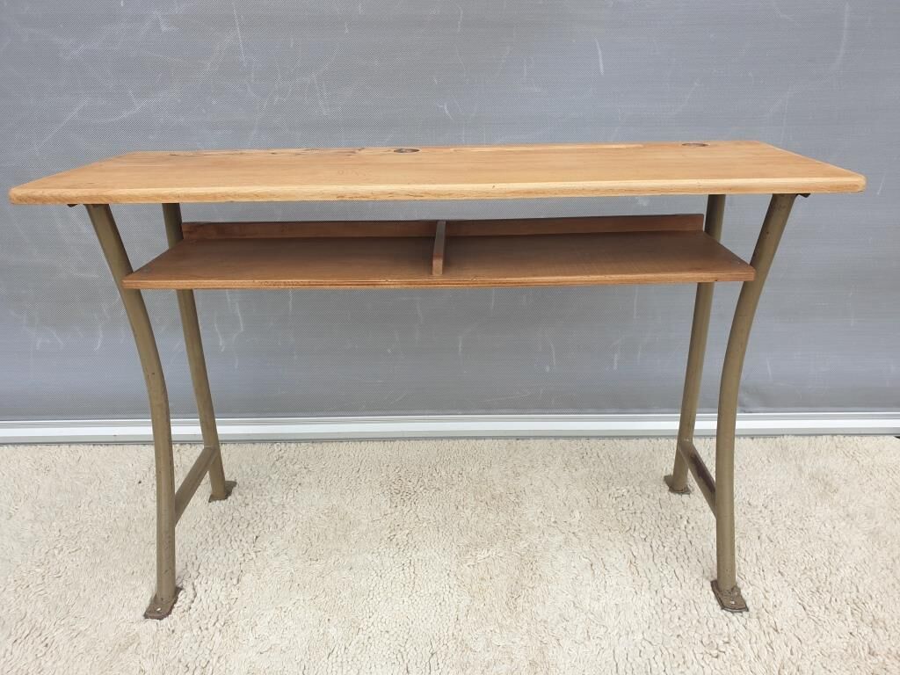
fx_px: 676
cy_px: 338
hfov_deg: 67.3
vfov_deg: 53.1
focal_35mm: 26
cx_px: 450
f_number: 2.4
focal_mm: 4.3
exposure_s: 1/159
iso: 50
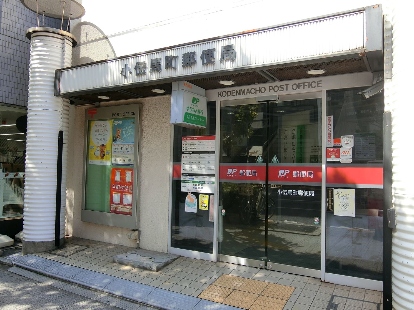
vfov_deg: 48.2
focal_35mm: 29
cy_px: 158
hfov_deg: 61.7
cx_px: 211
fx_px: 347
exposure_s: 1/500
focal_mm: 5.7
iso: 80
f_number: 3.1
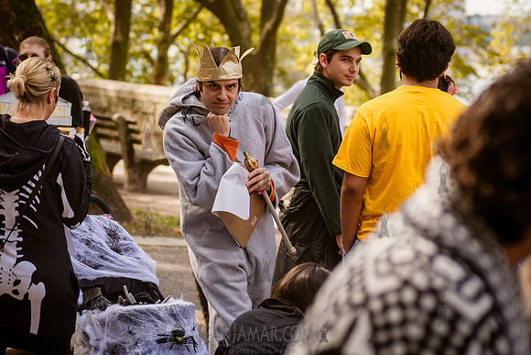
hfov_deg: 17.1
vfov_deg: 11.5
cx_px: 253
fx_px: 1766
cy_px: 151
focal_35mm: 120
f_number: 3.5
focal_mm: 80
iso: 1000
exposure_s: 1/2500
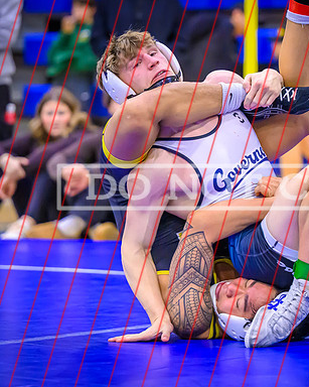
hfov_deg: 7.0
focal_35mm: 222
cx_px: 224
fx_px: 2539
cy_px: 163
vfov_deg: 8.7
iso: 6400
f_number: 2.8
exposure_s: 1/640
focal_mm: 115
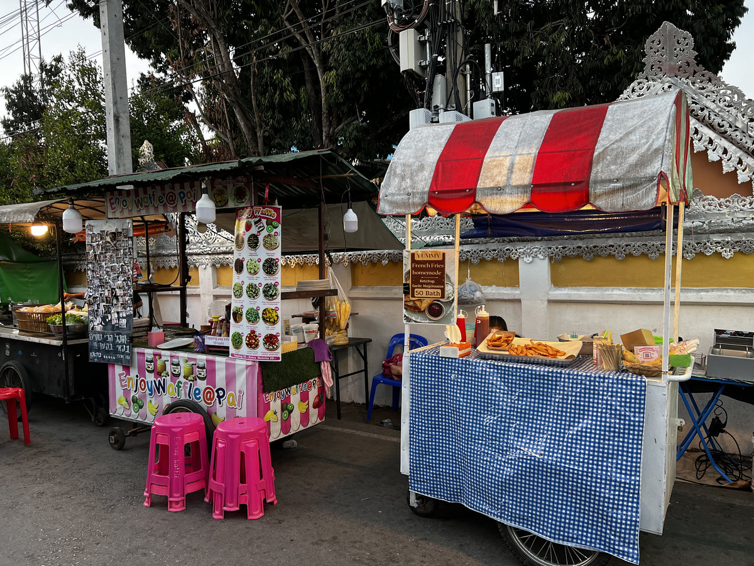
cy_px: 283
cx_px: 377
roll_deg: +2.7
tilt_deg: -2.3
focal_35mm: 26
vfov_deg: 53.1
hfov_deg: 67.3
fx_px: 566
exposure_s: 1/111
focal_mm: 5.7
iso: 125
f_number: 1.5
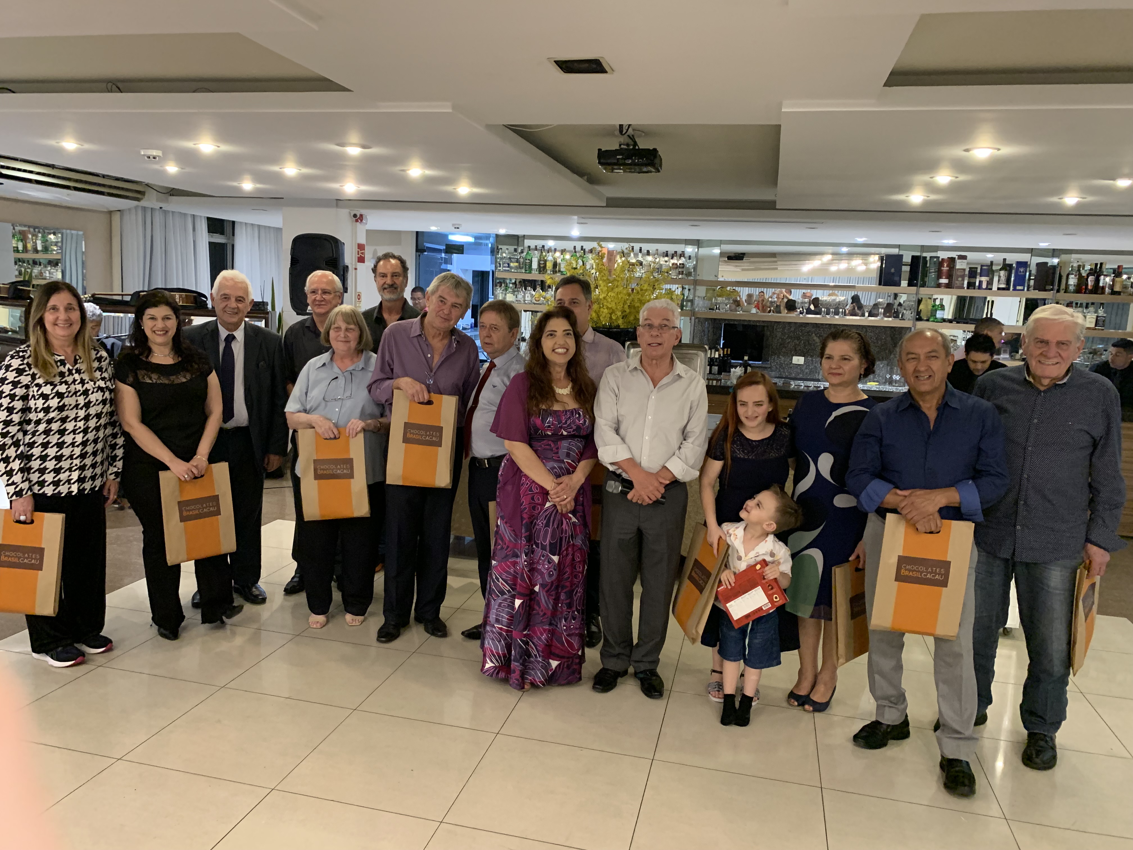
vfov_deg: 53.1
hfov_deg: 67.3
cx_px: 566
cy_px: 425
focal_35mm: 26
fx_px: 851
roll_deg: -2.1
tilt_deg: -9.3
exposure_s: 1/30
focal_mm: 4.25
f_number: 1.8
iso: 500
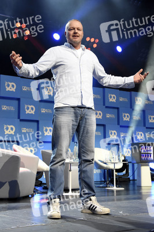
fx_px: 366
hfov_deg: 23.7
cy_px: 116
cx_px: 77
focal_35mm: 57
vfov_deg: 35.1
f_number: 4.5
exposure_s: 1/160
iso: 2500
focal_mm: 38
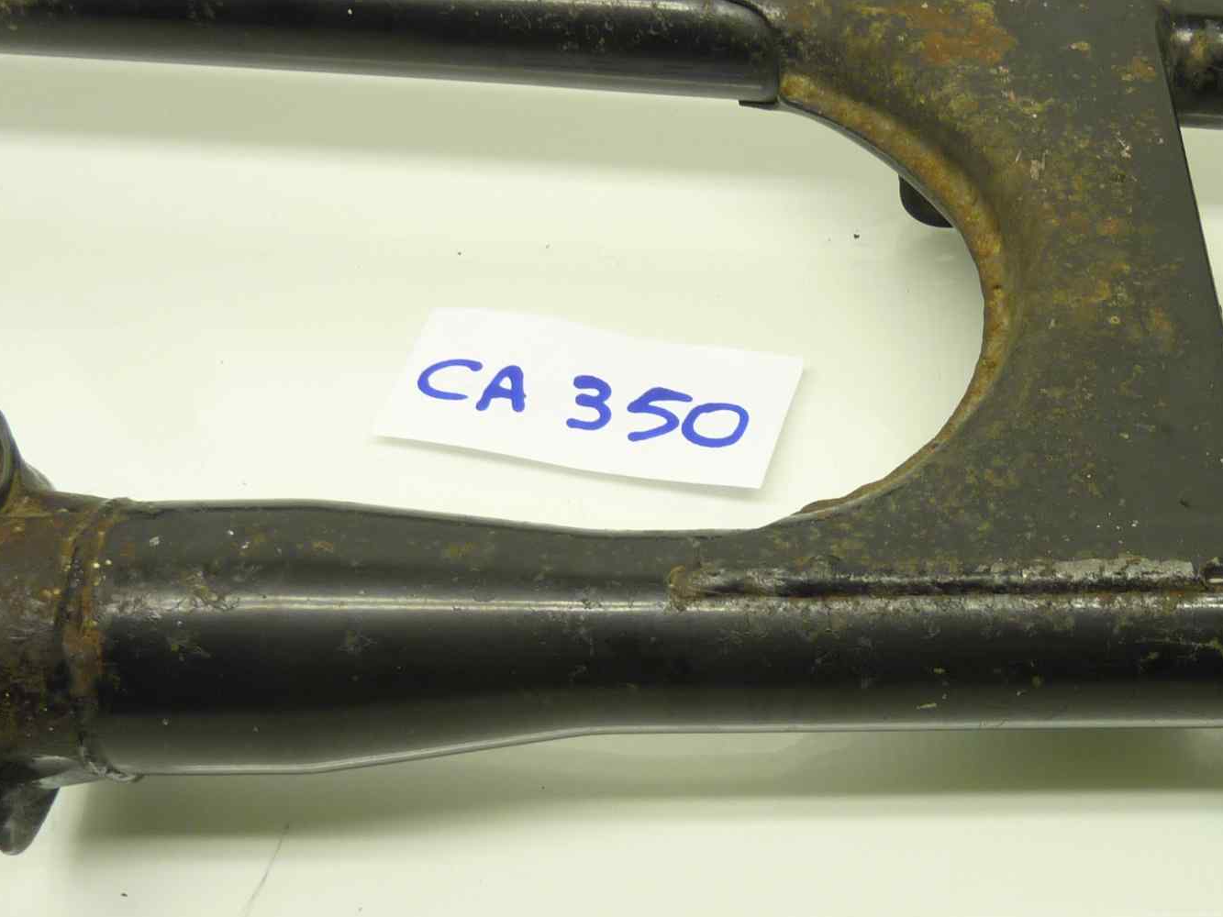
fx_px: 1696
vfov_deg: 30.3
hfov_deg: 39.2
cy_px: 469
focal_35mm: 48
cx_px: 803
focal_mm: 4.1
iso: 80
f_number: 3.3
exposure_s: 1/20
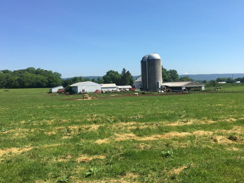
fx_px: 247
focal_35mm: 35
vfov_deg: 40.7
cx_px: 143
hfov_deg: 52.4
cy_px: 88
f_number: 2.2
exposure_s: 1/1399
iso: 25
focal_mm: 4.15
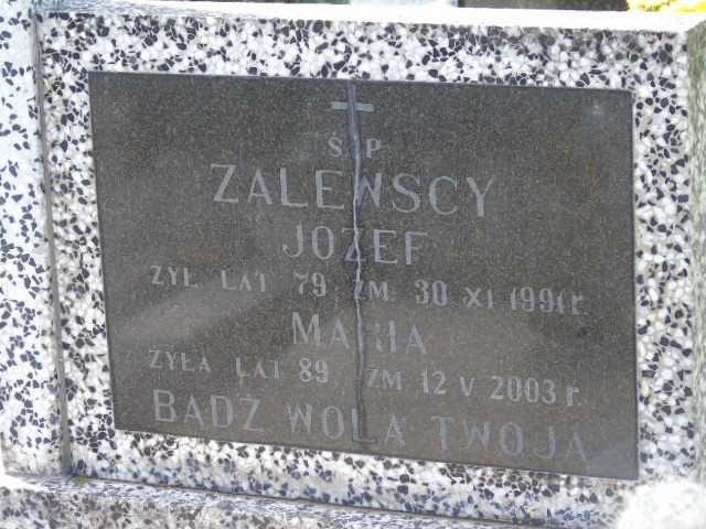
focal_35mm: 124
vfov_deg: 12.0
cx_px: 353
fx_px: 2529
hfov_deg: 15.9
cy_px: 264
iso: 100
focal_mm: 22
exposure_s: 1/30
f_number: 4.6
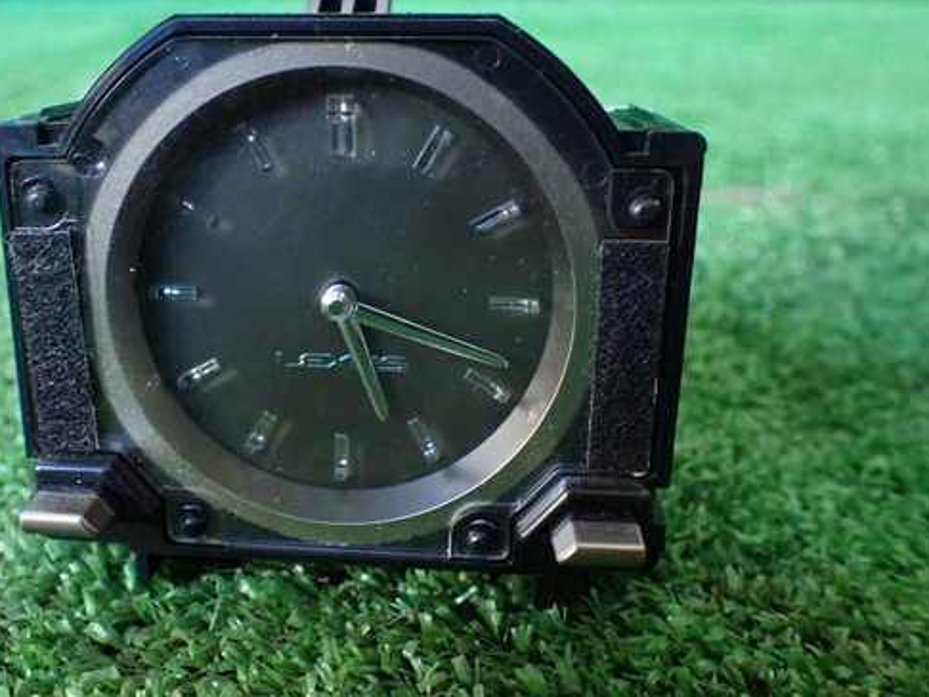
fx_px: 993
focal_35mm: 37
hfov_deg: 49.8
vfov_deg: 38.7
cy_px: 334
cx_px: 367
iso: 800
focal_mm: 5.4
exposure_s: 1/80
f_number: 2.3
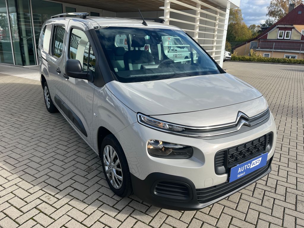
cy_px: 114
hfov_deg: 67.3
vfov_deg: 53.1
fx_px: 228
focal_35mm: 26
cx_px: 152
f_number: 1.6
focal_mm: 5.1
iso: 50
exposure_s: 1/2062
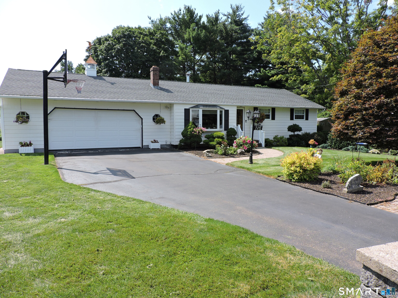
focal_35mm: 24
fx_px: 276
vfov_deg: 56.8
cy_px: 149
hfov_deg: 71.6
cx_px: 199
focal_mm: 4.3
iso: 100
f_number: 3
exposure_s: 1/640
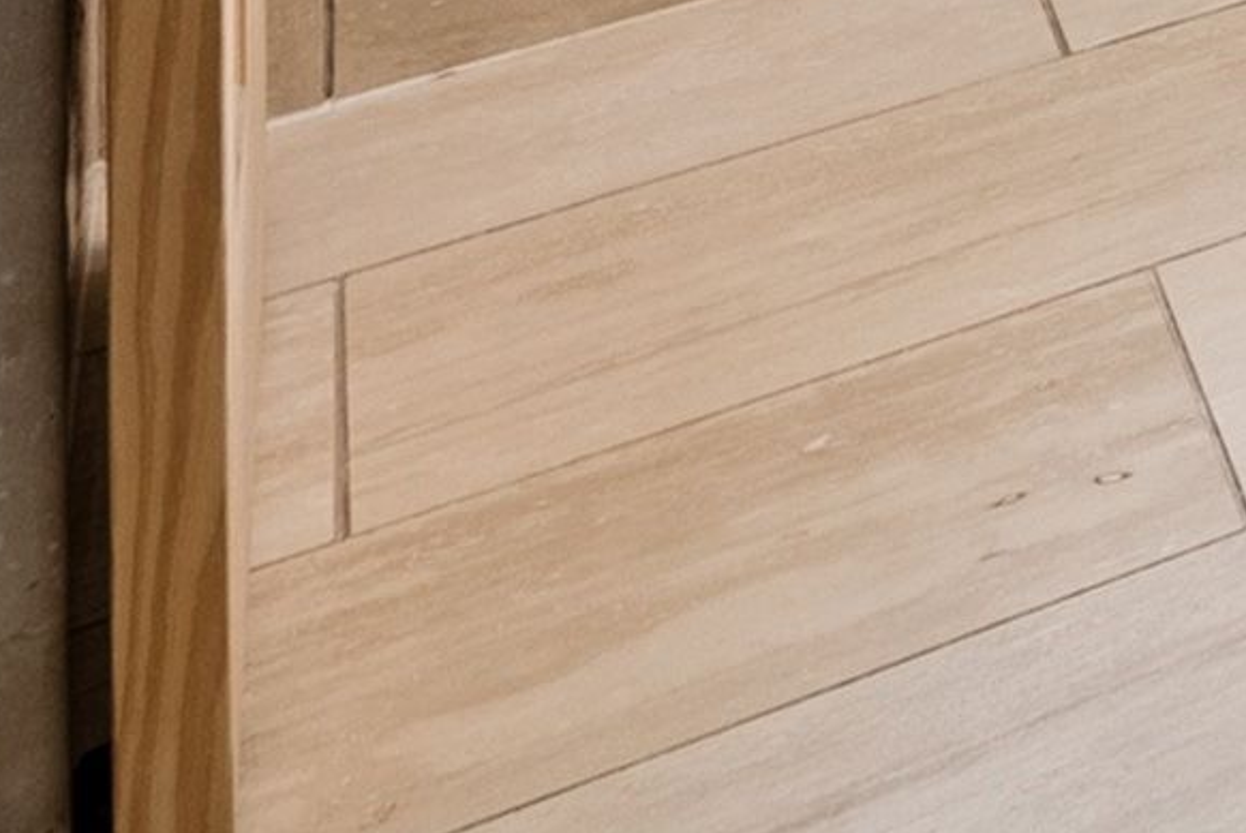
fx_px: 3533
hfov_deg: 10.3
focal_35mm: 102
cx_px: 4113
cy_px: -1921
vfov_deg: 9.4
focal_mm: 14
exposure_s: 1/100
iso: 640
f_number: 8
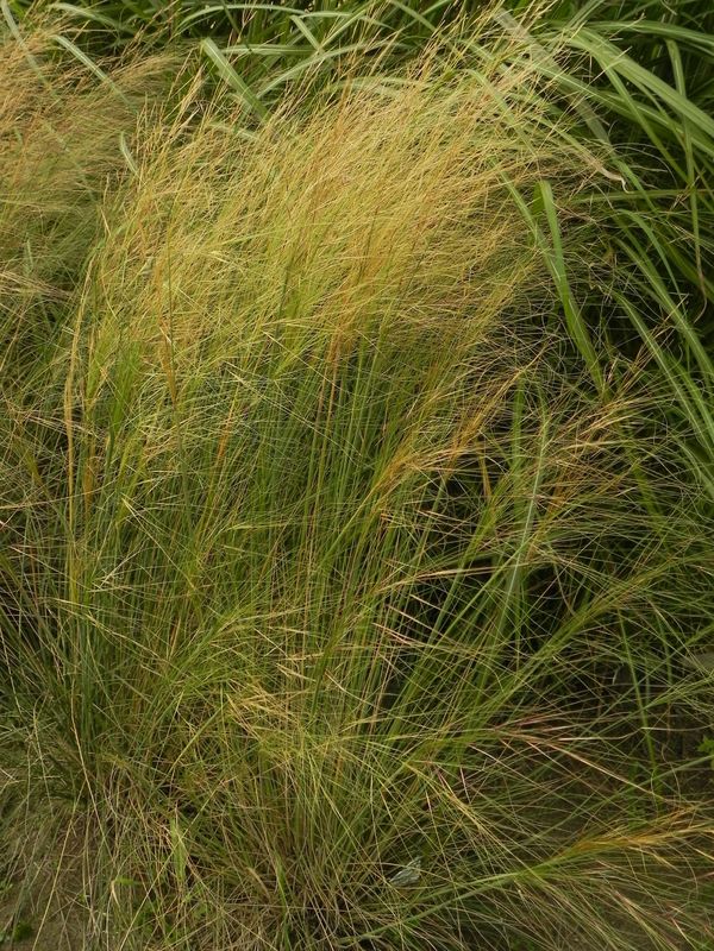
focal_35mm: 37
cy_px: 476
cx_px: 357
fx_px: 1018
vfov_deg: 50.1
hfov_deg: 38.7
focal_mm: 6.6
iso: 160
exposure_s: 1/500
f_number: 3.5
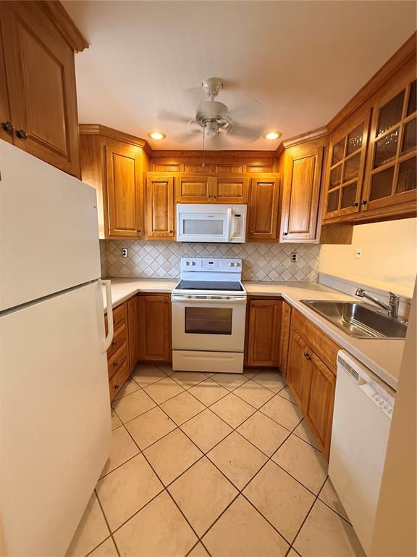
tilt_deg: -8.1
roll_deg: -1.8
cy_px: 278
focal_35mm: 14
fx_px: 225
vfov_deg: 102.1
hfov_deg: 85.7
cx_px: 208
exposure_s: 1/60
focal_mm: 2.22
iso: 400
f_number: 2.2
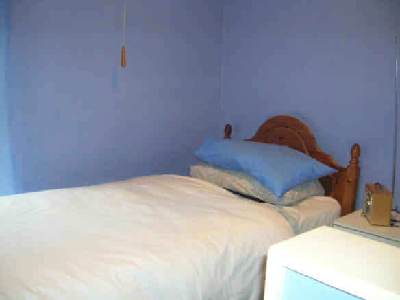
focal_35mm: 34
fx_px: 393
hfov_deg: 54.0
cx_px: 200
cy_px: 150
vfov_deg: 41.7
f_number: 2.9
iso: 200
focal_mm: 5.7
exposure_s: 1/12.2
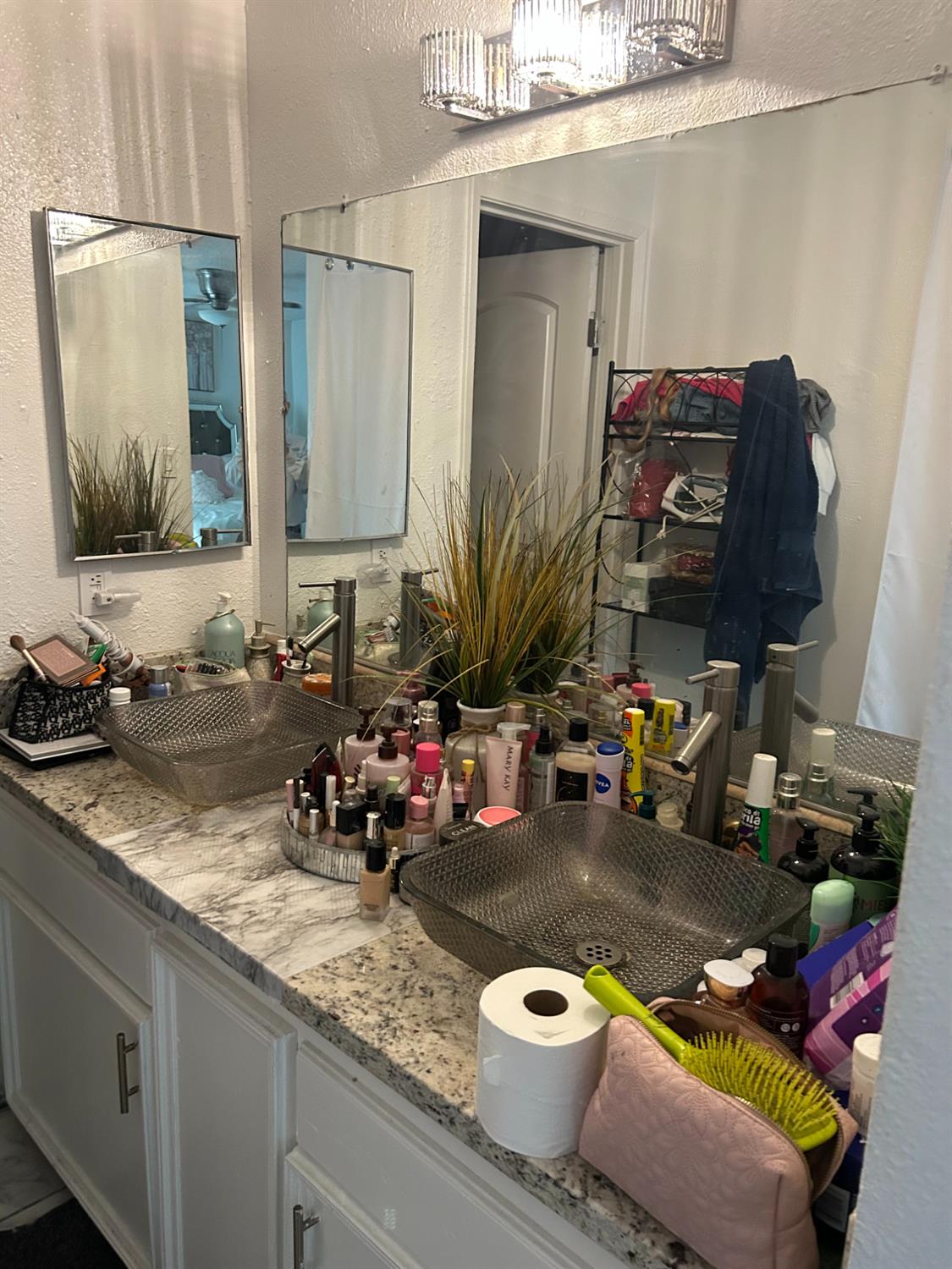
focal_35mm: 26
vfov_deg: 67.3
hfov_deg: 53.1
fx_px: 953
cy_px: 634
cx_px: 476
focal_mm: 5.7
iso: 500
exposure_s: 1/60
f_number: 1.5
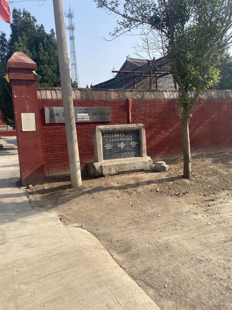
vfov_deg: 67.3
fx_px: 232
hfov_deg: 53.1
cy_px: 155
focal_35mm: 26
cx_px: 116
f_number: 1.8
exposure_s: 1/2141
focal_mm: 4.25
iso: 32
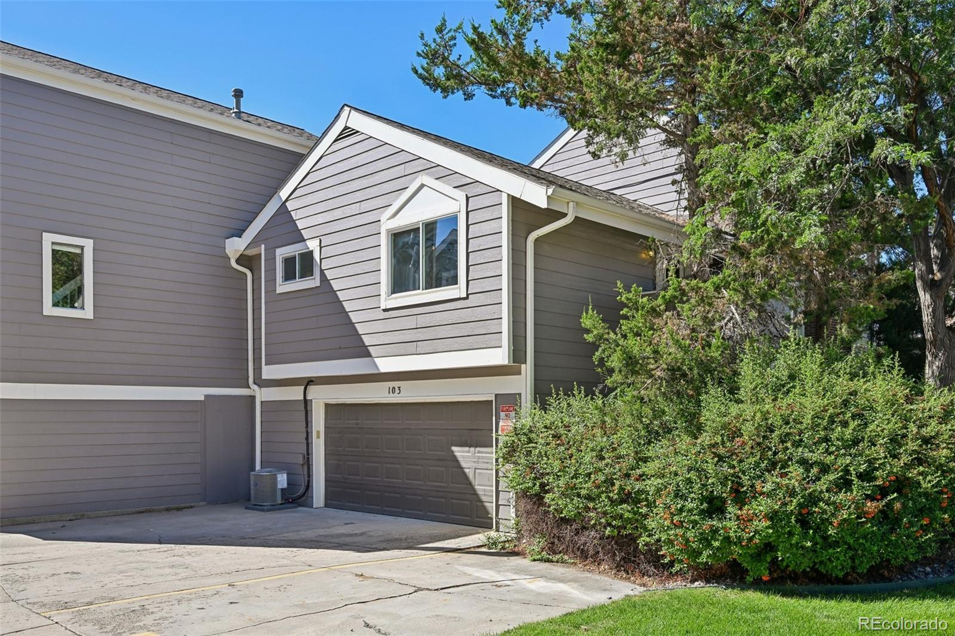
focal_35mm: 29
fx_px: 769
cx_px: 478
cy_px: 318
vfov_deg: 44.9
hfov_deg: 63.7
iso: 64
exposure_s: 1/100
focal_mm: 29
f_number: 9
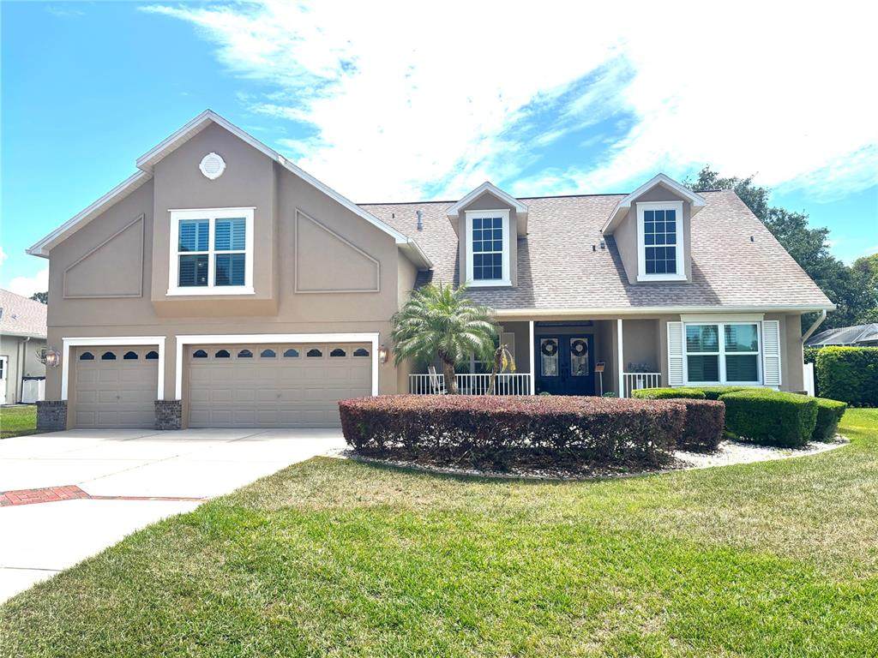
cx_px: 439
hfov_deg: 67.3
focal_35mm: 26
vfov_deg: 53.1
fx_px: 659
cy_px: 329
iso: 50
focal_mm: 5.96
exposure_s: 1/3937
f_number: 1.6
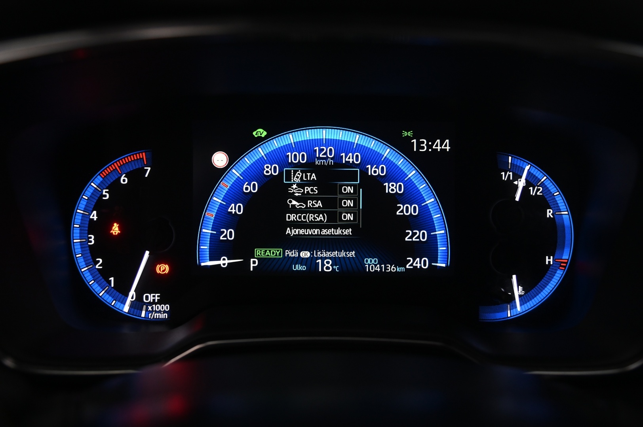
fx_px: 678
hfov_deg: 50.7
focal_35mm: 38
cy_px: 214
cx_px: 322
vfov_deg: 35.0
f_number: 4
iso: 2000
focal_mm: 38
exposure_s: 1/25
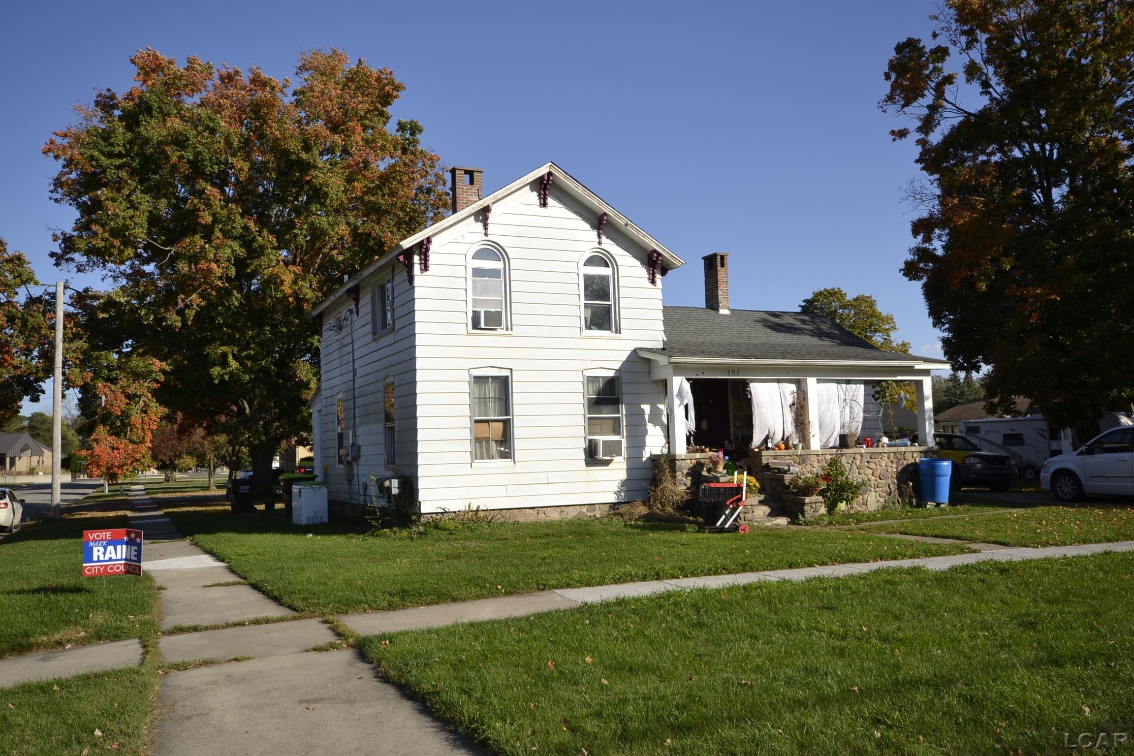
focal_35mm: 30
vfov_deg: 43.6
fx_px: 945
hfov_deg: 61.9
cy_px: 378
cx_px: 567
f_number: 8
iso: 100
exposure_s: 1/200
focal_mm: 20
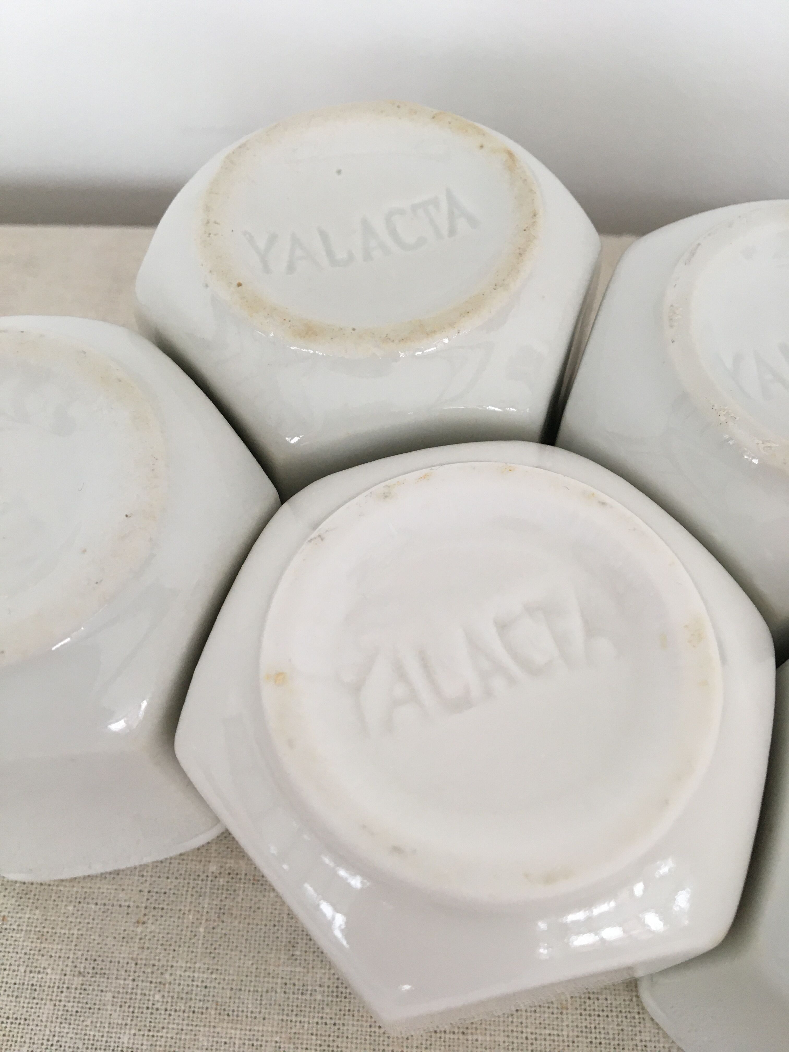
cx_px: 394
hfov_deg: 48.2
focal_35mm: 29
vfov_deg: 61.7
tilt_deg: -61.3
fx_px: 881
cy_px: 526
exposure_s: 1/33
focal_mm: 4.15
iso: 40
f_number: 2.2
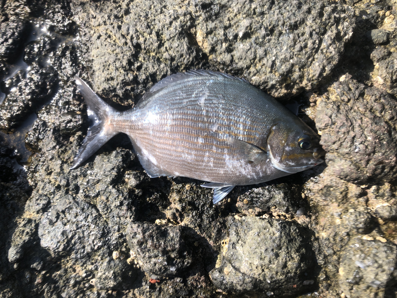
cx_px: 198
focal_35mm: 28
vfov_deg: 49.7
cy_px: 149
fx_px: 321
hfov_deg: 63.4
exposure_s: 1/592
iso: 20
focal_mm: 3.99
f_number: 1.8
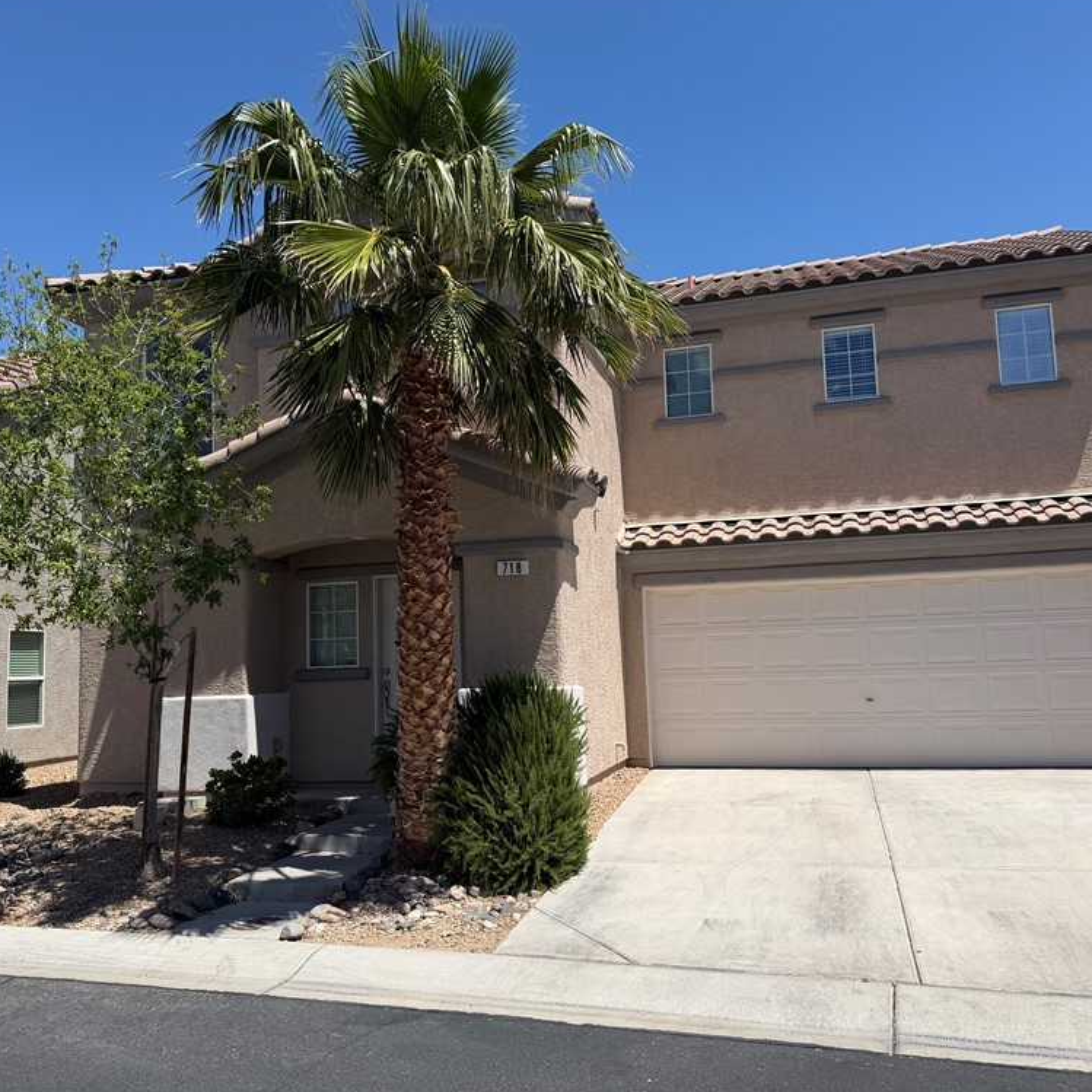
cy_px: 545
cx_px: 509
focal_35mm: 29
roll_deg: +1.3
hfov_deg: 55.6
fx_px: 1035
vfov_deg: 55.6
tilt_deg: +5.7
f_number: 1.78
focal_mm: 6.76
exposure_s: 1/5714
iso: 80
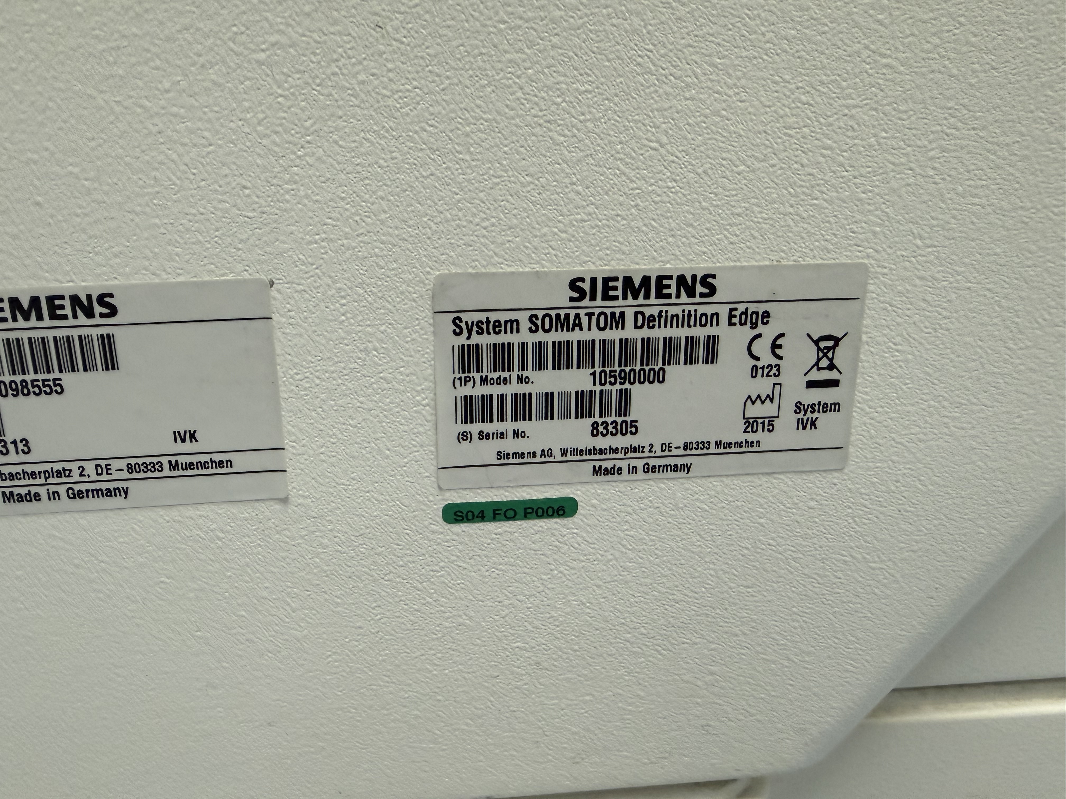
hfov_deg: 71.6
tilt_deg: -14.5
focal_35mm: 24
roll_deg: +2.0
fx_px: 739
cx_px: 533
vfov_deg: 56.8
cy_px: 400
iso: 320
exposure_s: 1/100
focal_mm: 2.22
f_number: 2.2
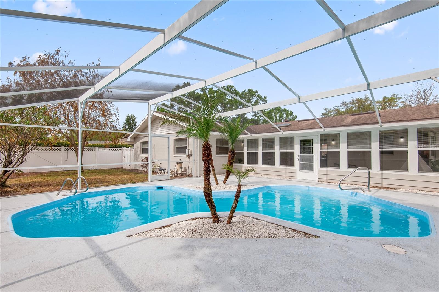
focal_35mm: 16
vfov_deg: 73.6
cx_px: 220
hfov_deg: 96.8
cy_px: 146
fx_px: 195
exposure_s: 1/100
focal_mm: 16
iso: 100
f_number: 9
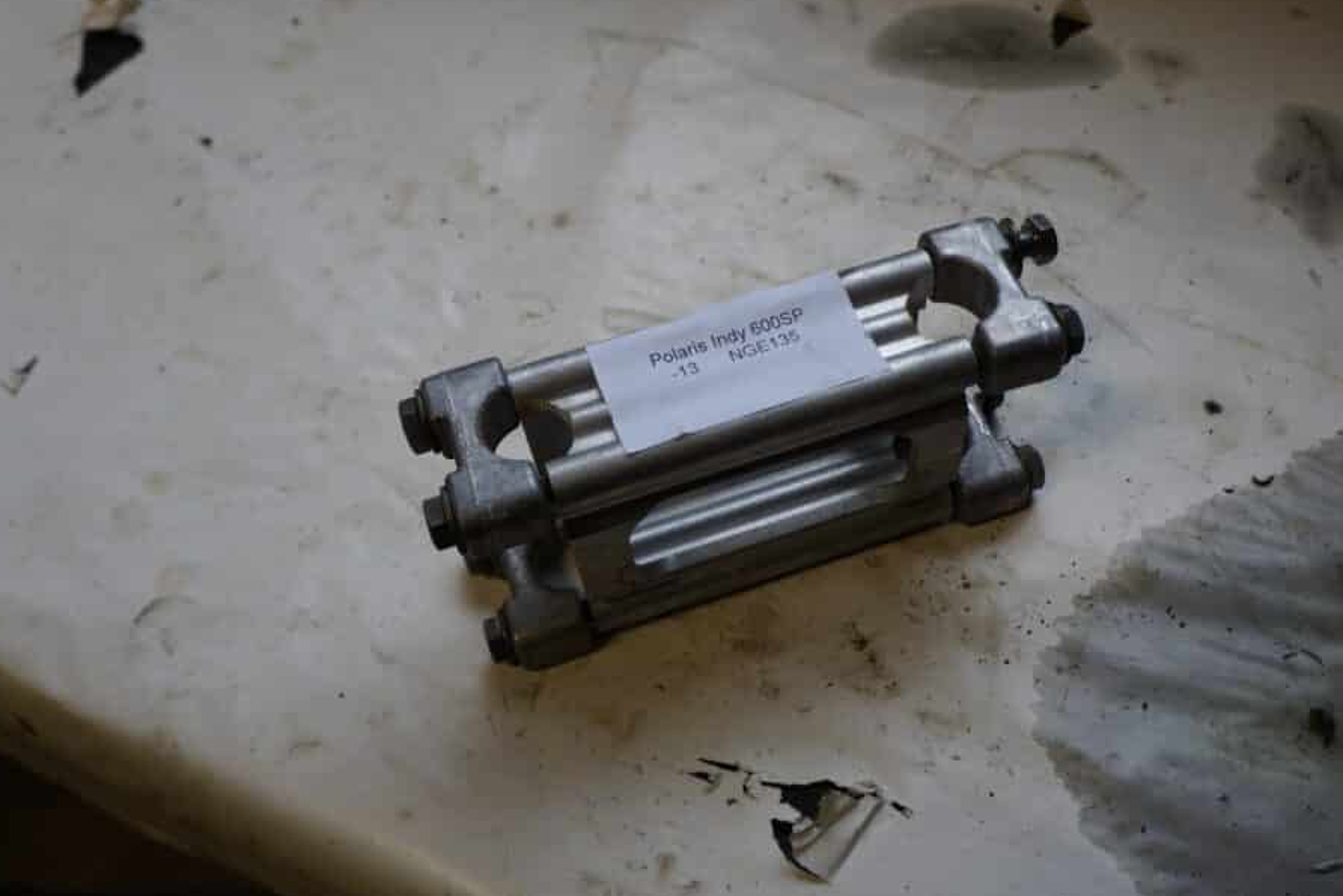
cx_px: 756
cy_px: 456
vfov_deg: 42.3
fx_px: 1157
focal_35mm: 31
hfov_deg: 60.1
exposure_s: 1/60
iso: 200
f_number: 3.5
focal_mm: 18
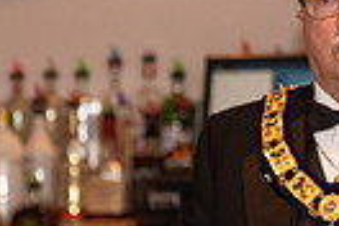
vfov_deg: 2.6
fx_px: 4962
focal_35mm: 527
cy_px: 256
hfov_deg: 3.9
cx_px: 313
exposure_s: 1/200
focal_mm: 120
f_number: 4
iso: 800
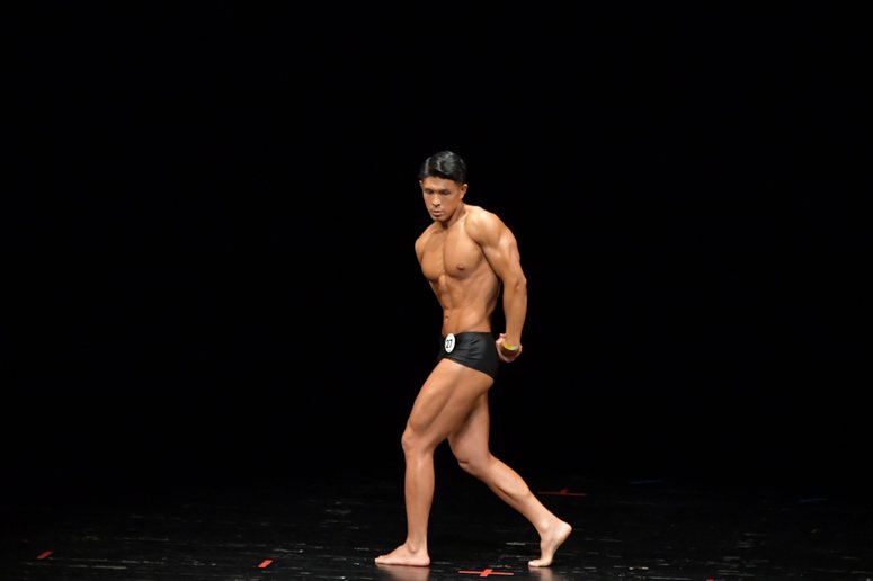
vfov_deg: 5.7
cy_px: 290
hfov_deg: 8.6
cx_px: 436
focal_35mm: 240
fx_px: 5817
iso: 4000
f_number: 5.6
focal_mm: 160
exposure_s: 1/400
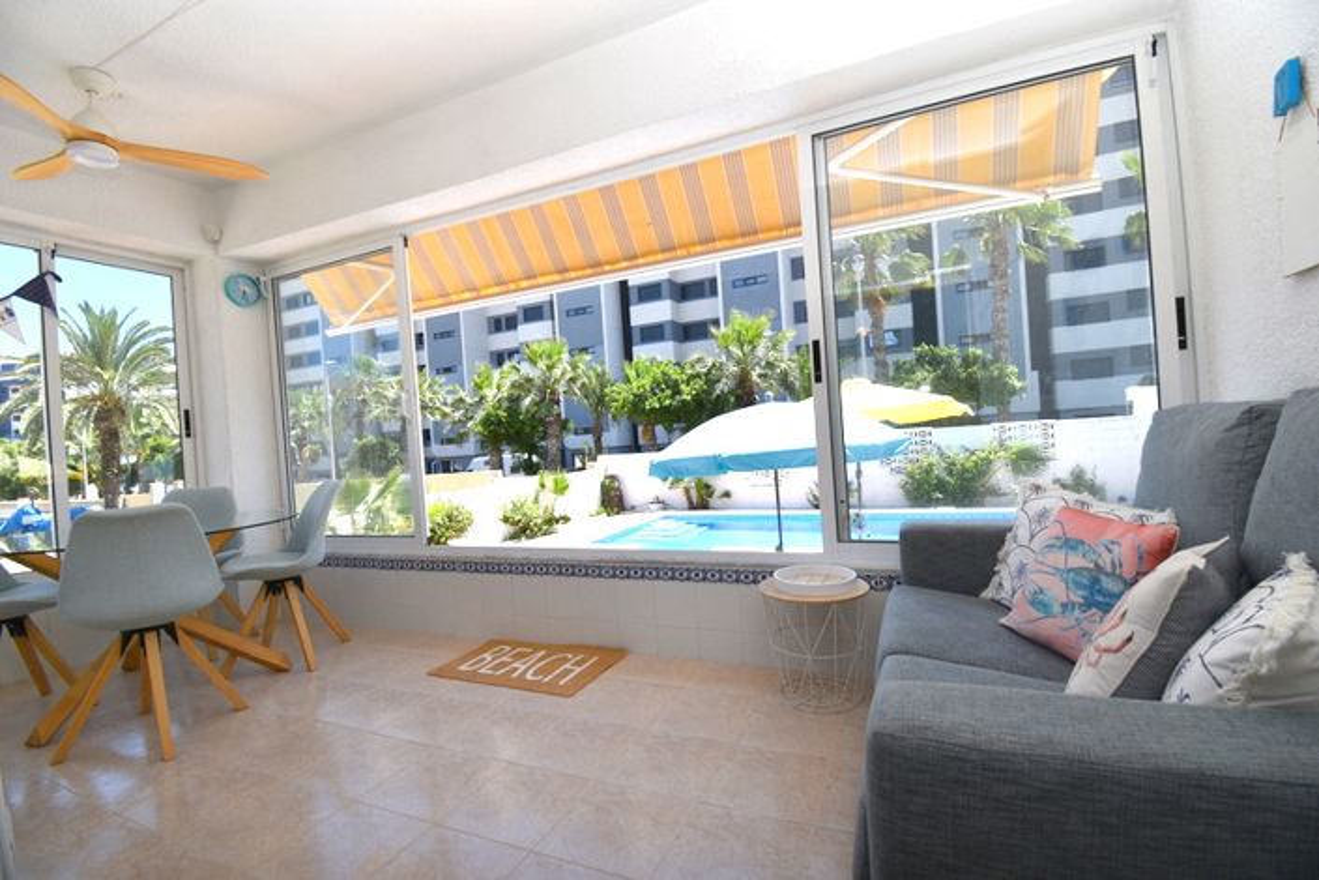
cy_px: 440
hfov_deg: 100.4
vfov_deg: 77.3
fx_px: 550
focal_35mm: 15
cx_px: 660
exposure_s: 1/250
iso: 110
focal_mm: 10
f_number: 8
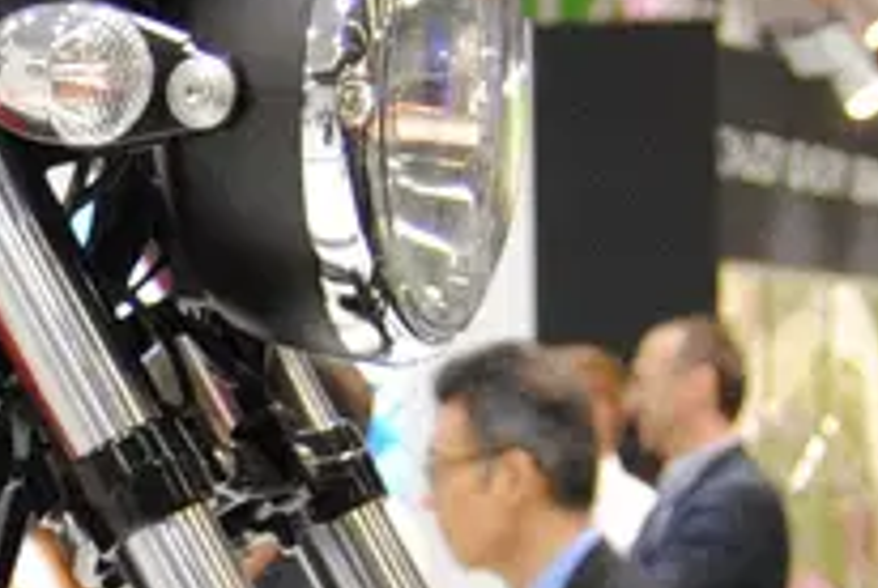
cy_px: 876
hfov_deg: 8.2
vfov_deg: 5.6
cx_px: -488
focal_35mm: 245
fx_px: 5984
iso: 800
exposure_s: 1/100
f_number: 4
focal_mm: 28
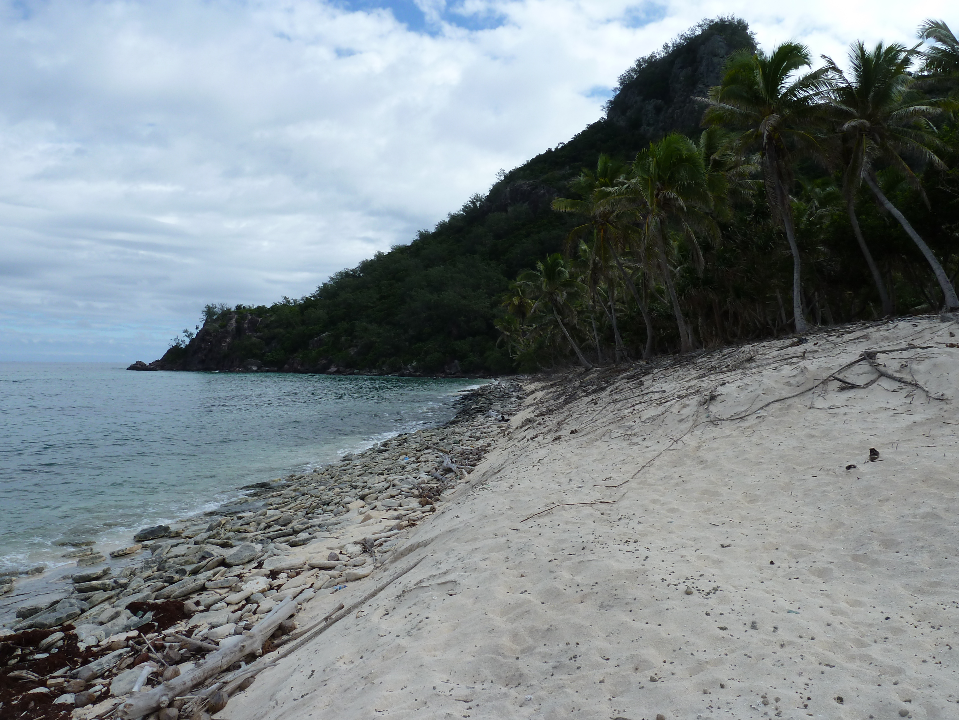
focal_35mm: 25
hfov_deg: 69.4
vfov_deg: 54.9
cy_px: 360
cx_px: 480
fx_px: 693
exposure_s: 1/400
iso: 80
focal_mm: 4.1
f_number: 5
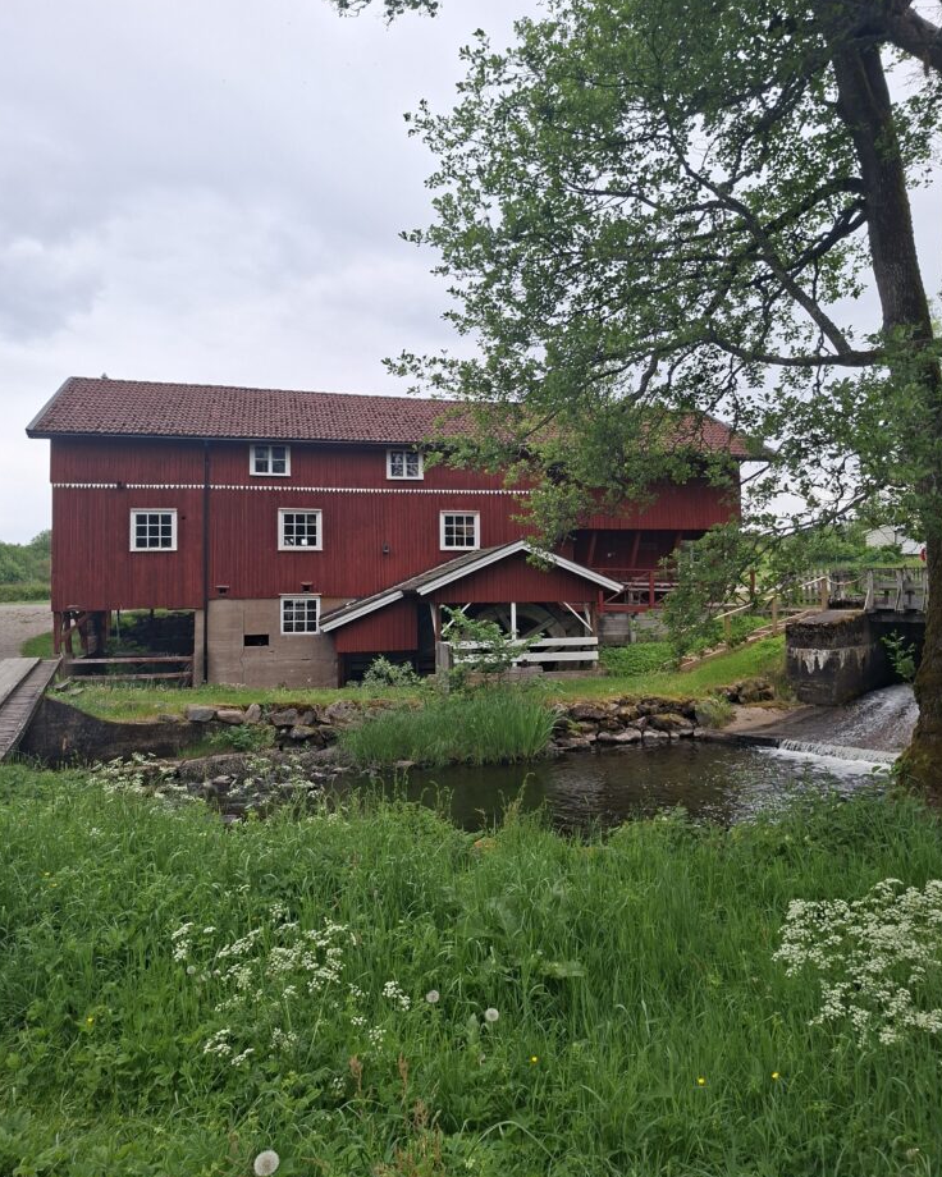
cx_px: 465
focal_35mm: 25
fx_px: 871
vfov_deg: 68.0
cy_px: 540
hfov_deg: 56.8
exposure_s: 1/543
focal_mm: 5.54
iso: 50
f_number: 1.8
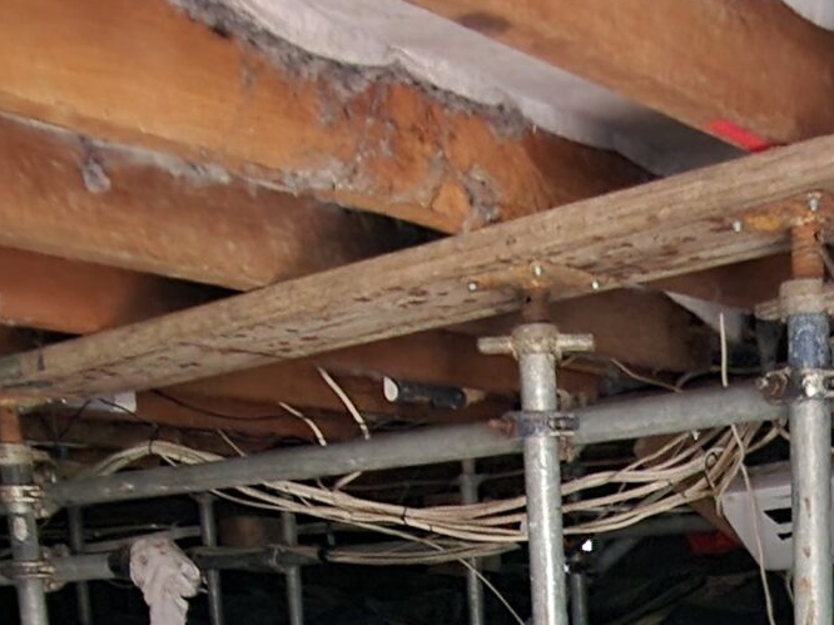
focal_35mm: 50
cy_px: 817
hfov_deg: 36.4
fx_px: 1204
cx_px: 710
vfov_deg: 25.1
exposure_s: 1/4
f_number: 2.2
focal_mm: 2.2
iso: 400
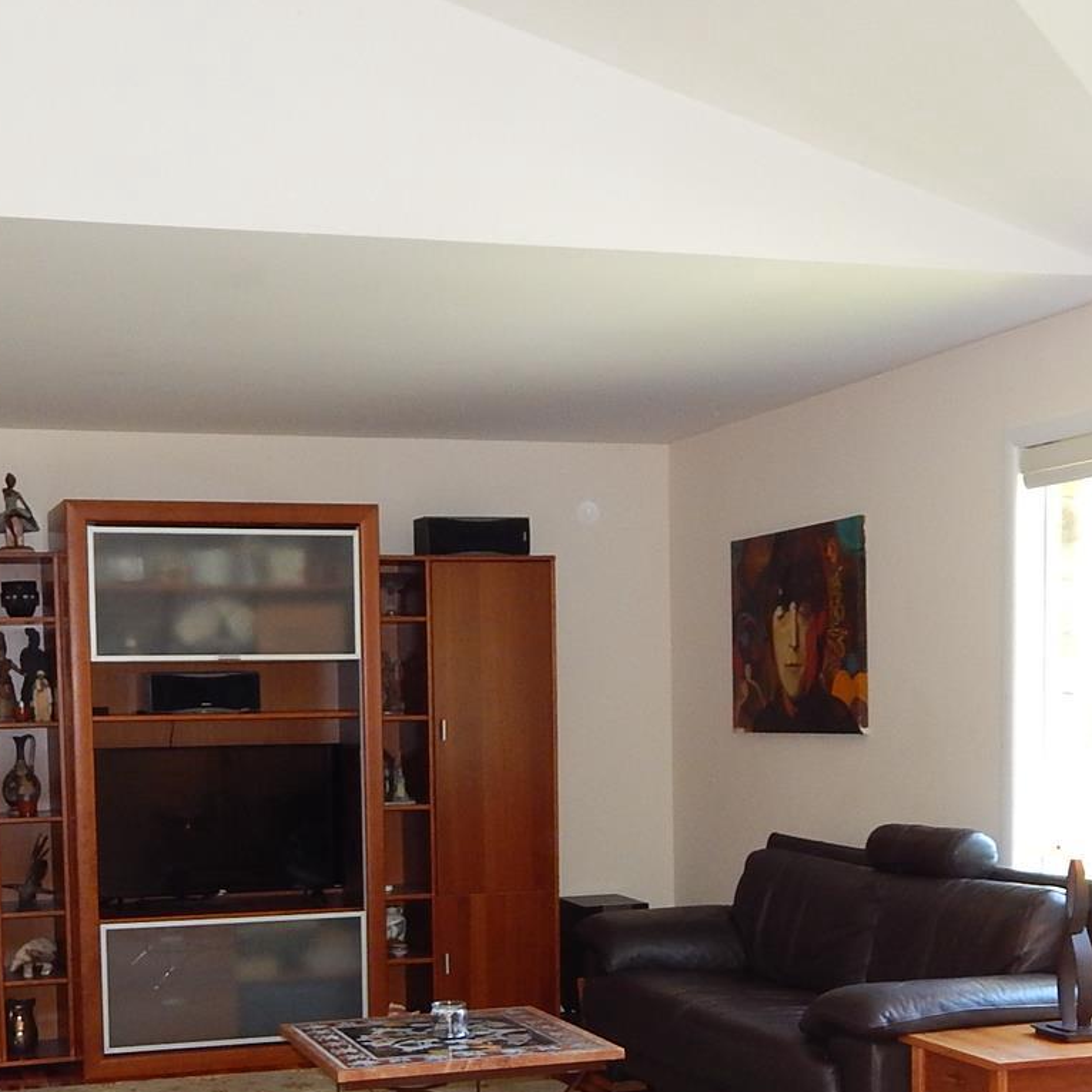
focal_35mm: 52
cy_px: 862
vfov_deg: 32.0
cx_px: 480
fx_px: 1856
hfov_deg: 32.8
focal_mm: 4
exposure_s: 1/30
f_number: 3
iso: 200
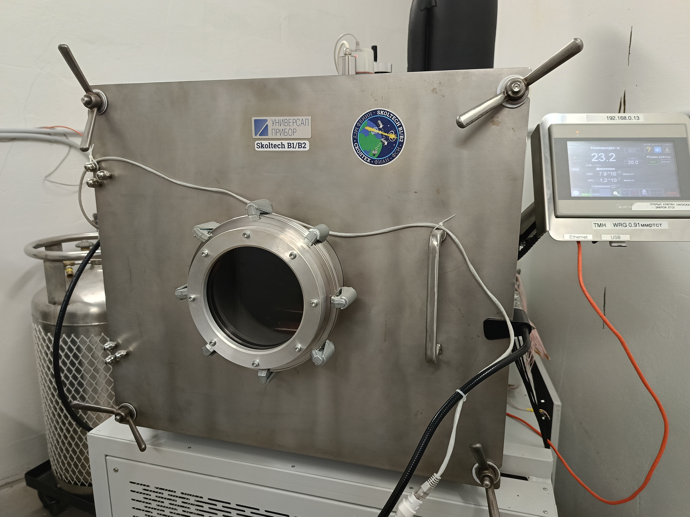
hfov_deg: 71.6
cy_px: 258
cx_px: 345
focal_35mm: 24
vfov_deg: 56.8
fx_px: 478
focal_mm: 5.44
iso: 640
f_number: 1.79
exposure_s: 1/50
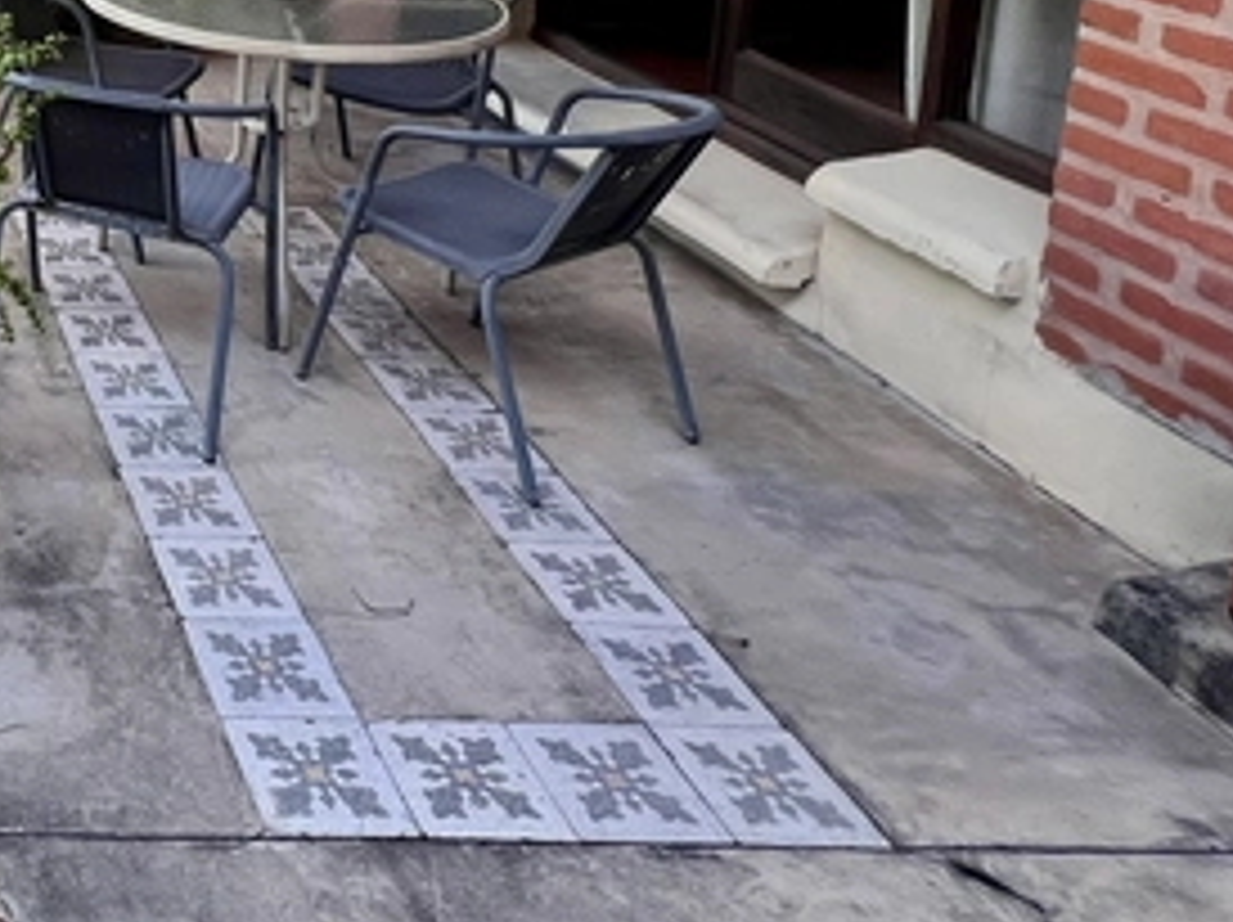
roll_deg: +0.1
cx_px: -270
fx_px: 1352
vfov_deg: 31.4
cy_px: -193
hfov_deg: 36.7
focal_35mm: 38
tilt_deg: -6.8
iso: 32
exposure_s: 1/359
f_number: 1.8
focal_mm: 1.57
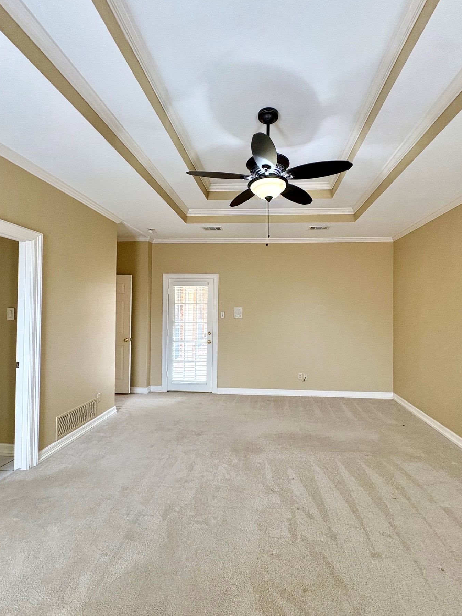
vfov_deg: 94.5
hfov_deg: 77.9
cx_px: 251
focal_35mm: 16
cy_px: 304
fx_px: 285
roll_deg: -0.2
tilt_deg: +2.4
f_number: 2.2
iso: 320
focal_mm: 2.22
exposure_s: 1/120
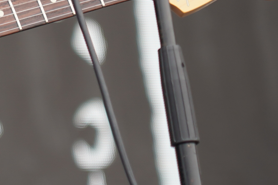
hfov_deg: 3.5
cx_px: -330
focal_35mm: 579
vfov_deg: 2.4
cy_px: -104
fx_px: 4470
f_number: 4
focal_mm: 105
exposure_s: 1/160
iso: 160
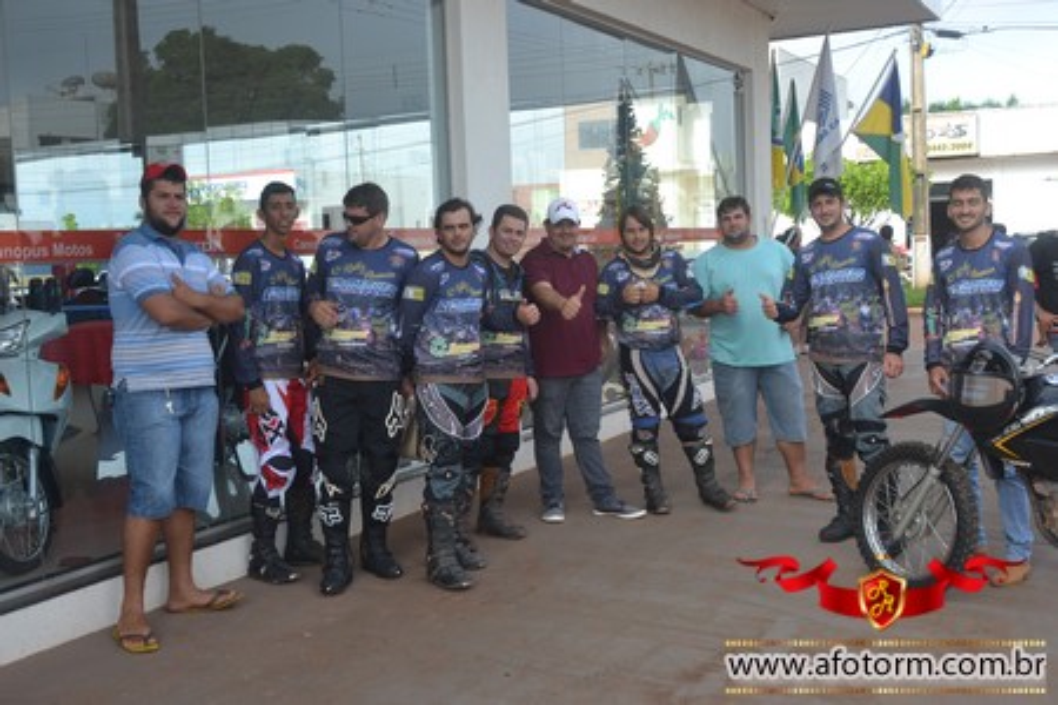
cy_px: 352
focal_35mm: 39
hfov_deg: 49.6
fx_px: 1146
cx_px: 529
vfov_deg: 34.2
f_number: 5.6
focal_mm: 26
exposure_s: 1/125
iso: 100
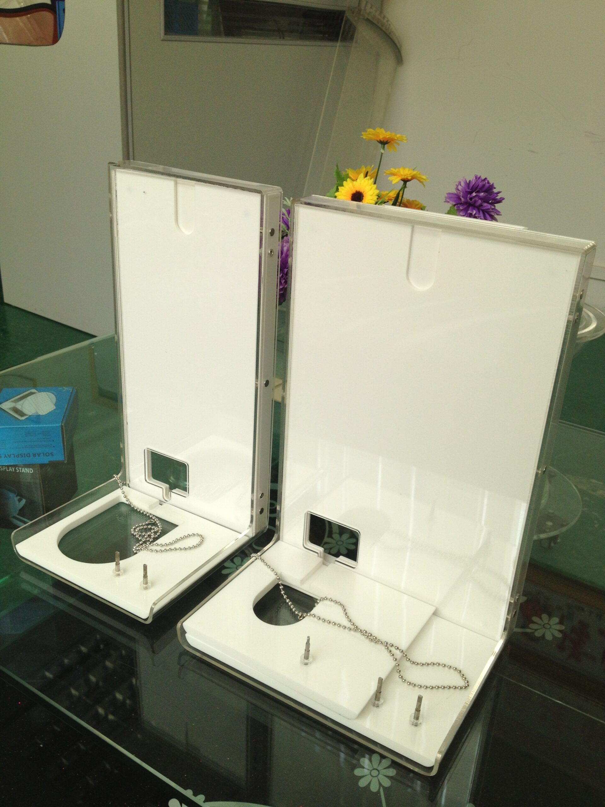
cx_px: 302
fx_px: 816
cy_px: 404
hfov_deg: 40.7
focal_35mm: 35
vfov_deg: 52.6
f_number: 2.4
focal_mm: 4.28
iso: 50
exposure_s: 1/131
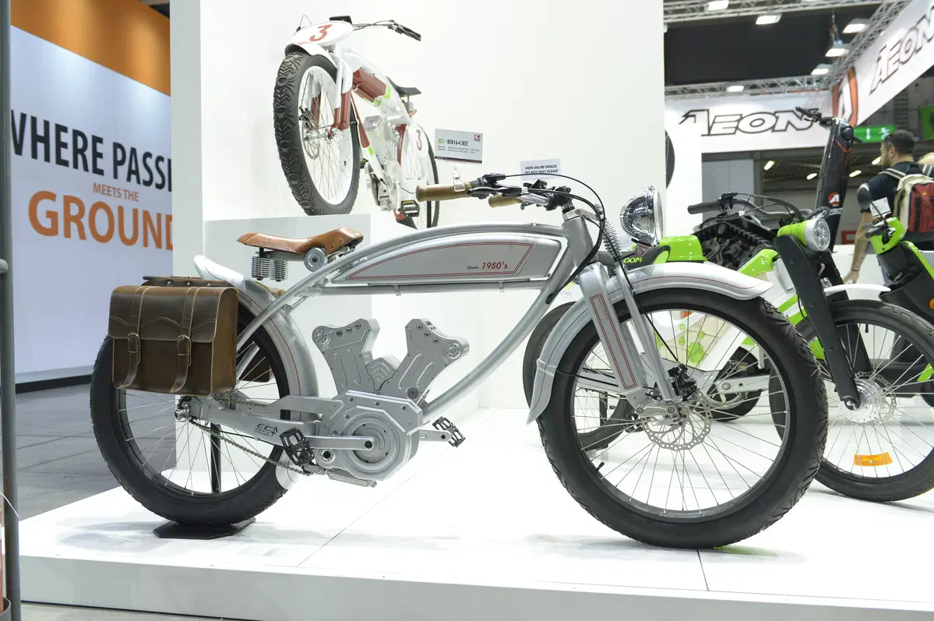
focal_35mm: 31
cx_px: 467
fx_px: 803
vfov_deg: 42.2
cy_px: 310
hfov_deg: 60.3
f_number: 5
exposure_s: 1/200
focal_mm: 31
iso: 1250
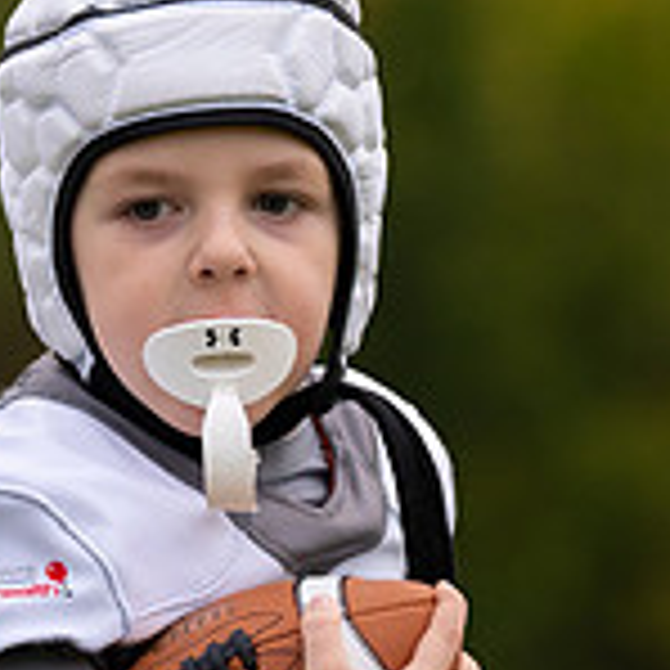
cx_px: 28
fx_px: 10861
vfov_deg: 3.5
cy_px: 480
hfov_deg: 3.5
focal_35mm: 496
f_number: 2.8
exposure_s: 1/1250
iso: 400
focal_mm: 118
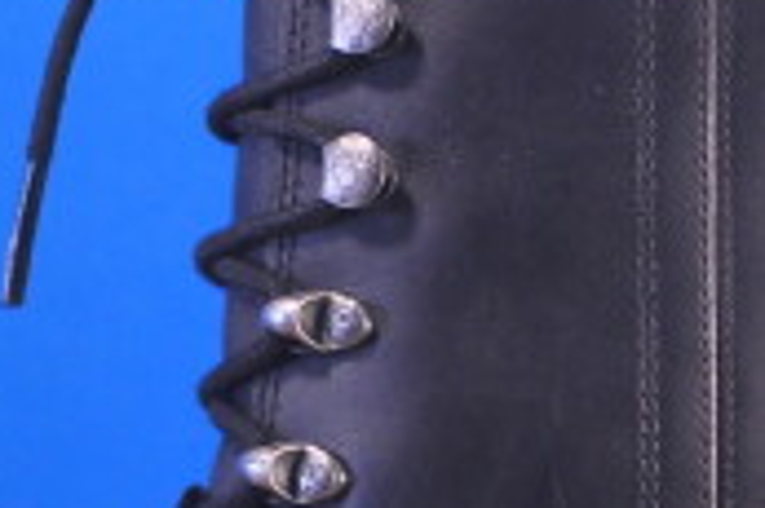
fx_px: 7345
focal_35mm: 346
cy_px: 753
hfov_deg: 6.0
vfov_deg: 3.9
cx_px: 323
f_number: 2.2
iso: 250
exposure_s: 1/320
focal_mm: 50
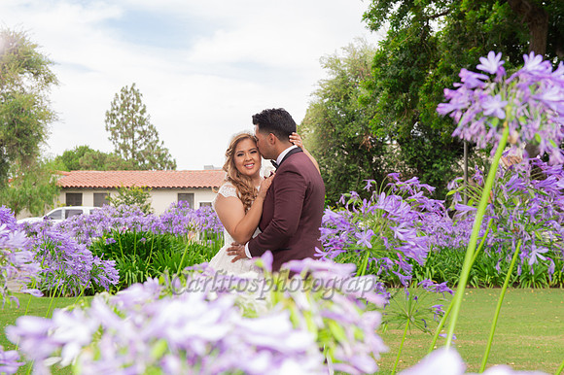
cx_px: 282
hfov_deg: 34.5
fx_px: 908
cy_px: 188
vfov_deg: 23.4
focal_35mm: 58
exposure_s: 1/250
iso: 400
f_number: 6.3
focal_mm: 58
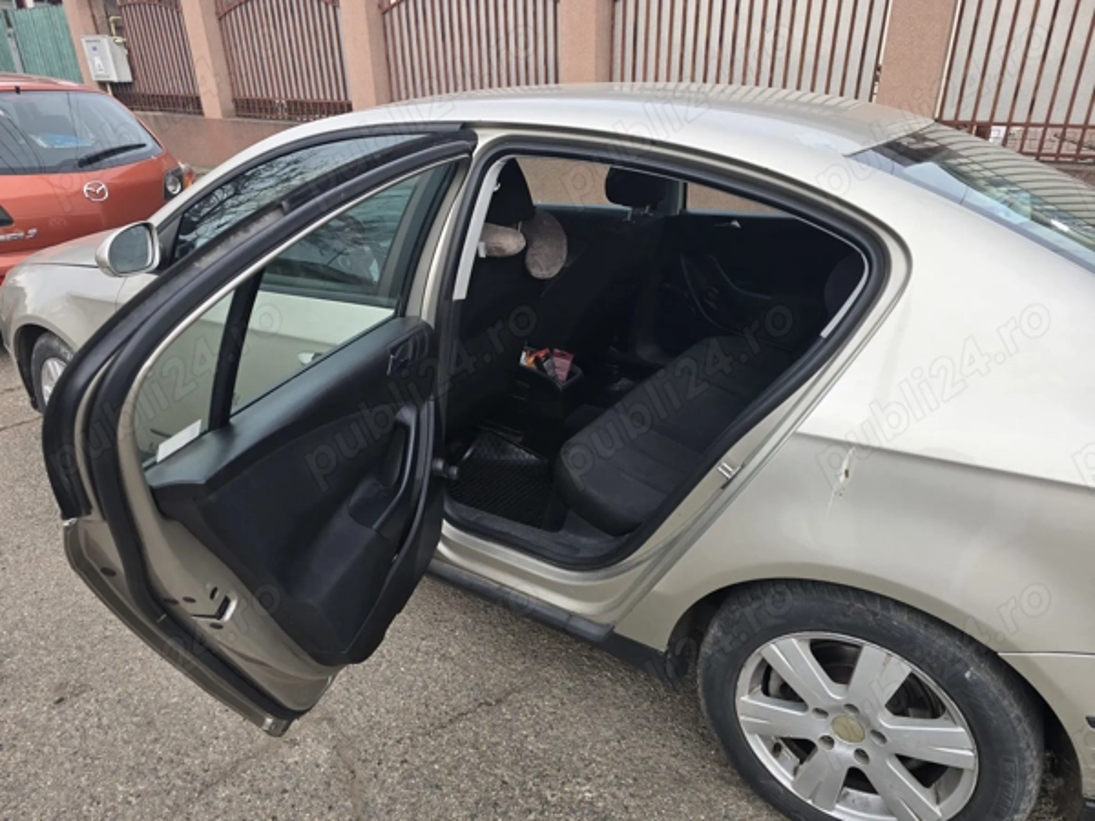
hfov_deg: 73.9
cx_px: 548
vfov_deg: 58.9
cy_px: 410
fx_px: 728
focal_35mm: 23
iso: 25
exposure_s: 1/180
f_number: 1.7
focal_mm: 6.3
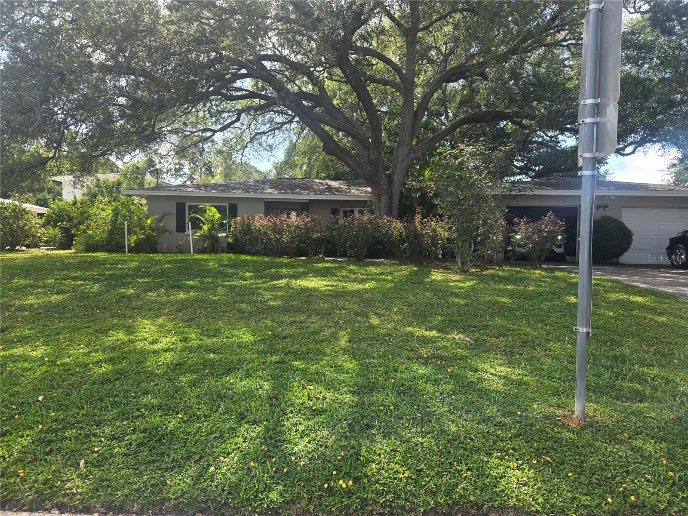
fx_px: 457
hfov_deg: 73.9
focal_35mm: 23
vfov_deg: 58.9
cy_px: 258
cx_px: 344
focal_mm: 5.4
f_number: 1.8
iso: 25
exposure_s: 1/487
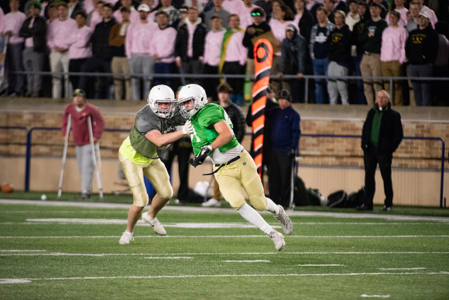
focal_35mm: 400
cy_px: 150
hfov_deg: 5.2
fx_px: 4990
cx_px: 224
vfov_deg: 3.4
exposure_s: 1/500
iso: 5600
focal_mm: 400
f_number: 4.5
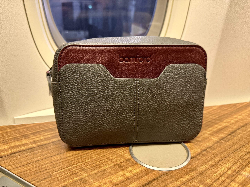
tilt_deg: -18.7
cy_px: 94
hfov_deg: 71.6
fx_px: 173
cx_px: 125
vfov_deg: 56.8
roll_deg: -0.3
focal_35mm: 24
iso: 320
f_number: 1.78
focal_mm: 6.76
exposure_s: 1/50
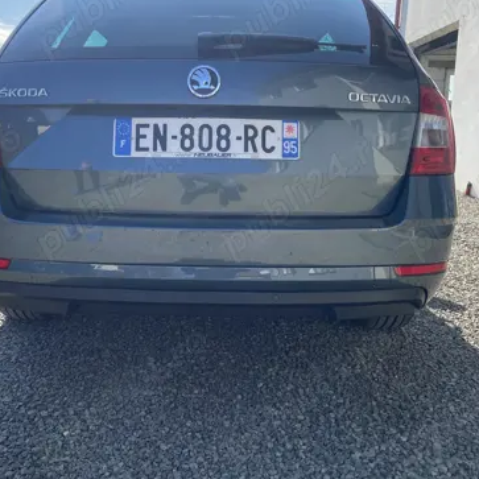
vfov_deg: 43.7
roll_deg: -0.8
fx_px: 595
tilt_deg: -9.3
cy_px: 206
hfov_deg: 43.8
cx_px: 214
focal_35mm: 38
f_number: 1.8
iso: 32
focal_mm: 4.25
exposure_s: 1/1608
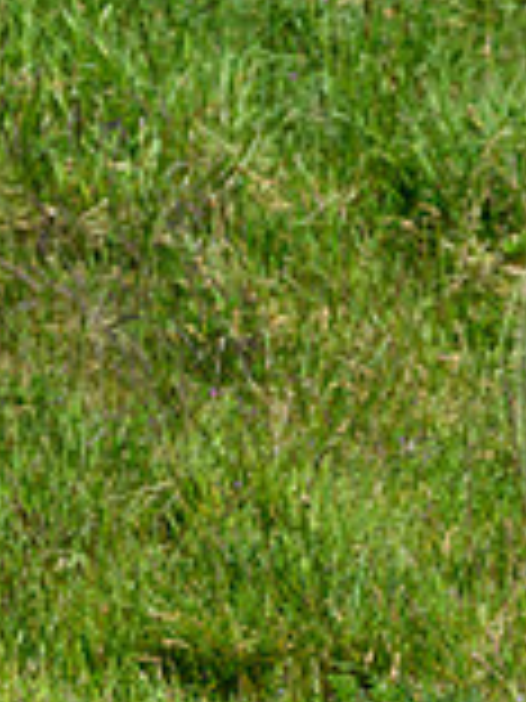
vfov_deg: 1.4
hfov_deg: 1.0
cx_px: 980
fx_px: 28952
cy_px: 376
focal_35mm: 1429
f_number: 4.5
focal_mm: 400
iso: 500
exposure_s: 1/4000
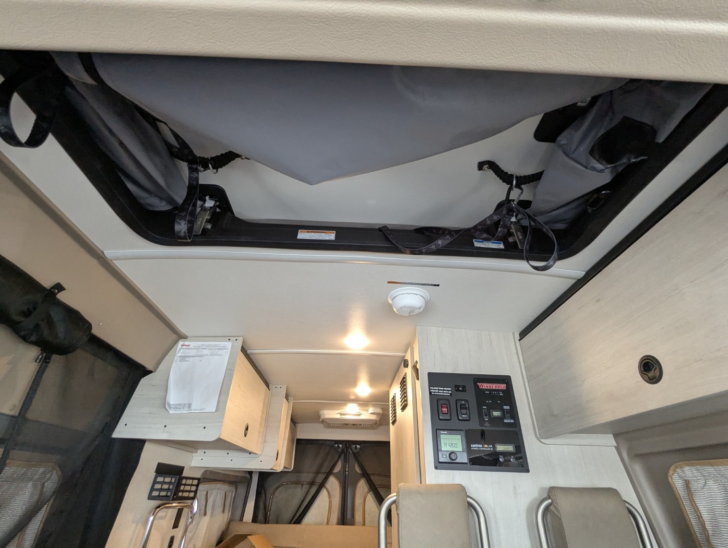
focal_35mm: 16
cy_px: 274
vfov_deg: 78.2
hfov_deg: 94.4
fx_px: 337
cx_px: 364
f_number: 2.2
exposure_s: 1/64.5
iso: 348
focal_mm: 2.35
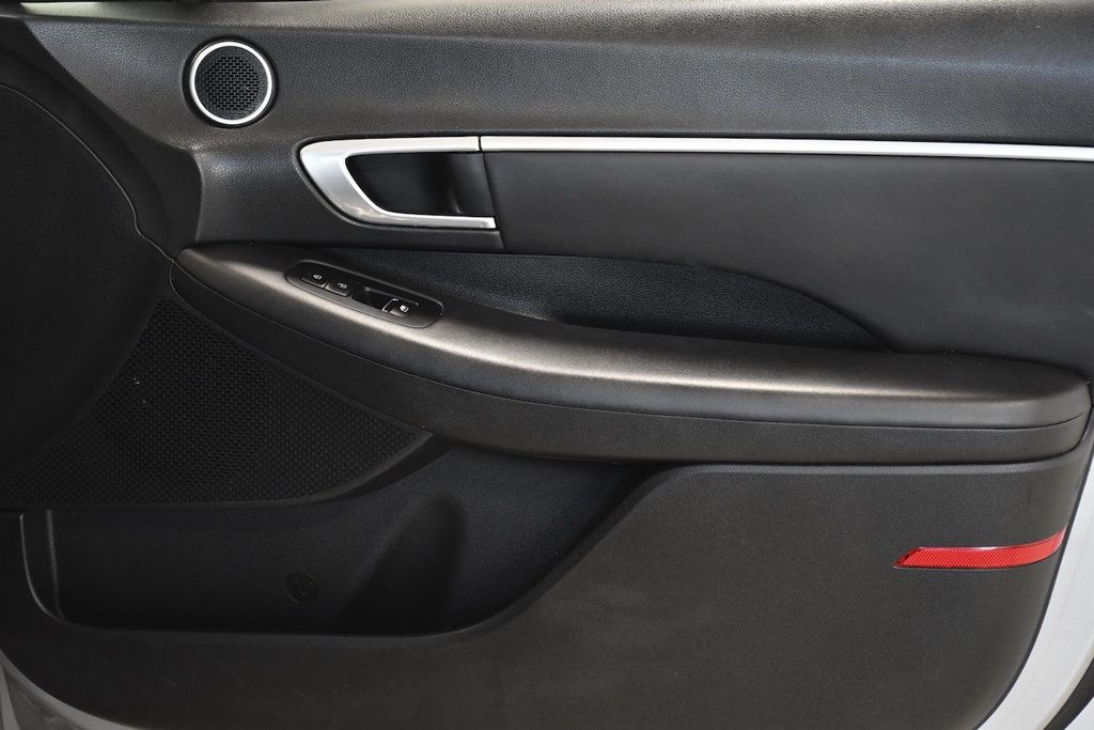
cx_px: 547
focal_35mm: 72
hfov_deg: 28.1
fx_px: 2188
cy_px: 365
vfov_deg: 18.9
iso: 2500
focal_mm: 48
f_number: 4.5
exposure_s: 1/250
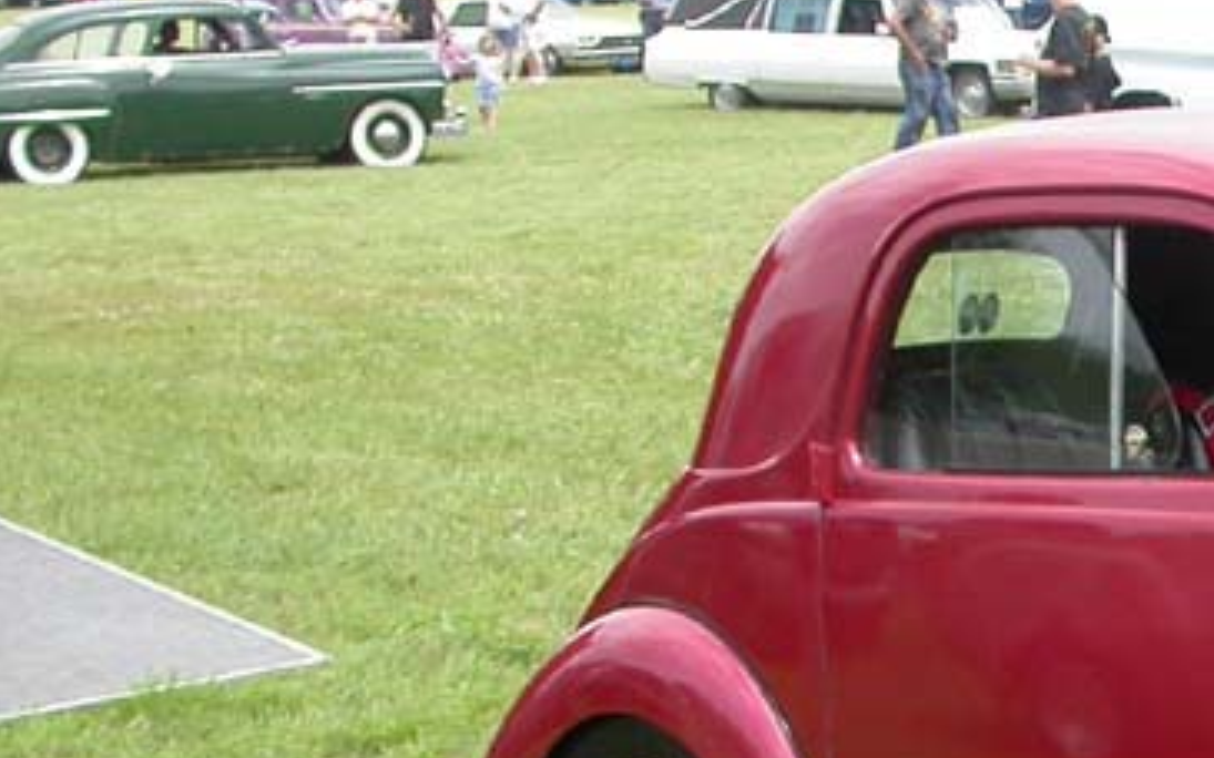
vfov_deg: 11.4
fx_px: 3738
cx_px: 1430
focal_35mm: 113
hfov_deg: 17.6
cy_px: 805
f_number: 2.6
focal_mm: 7.85
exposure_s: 1/1000
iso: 100
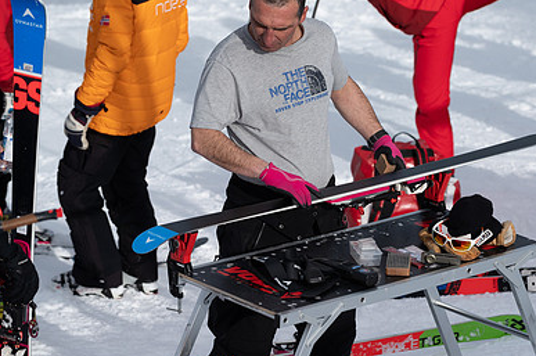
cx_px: 388
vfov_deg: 6.5
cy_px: 133
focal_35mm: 210
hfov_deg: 9.8
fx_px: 3123
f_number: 6.3
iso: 320
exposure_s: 1/2500
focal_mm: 140
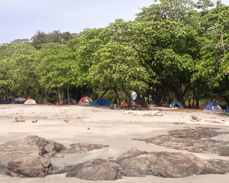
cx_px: 156
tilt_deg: +4.0
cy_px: 74
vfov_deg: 26.2
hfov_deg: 32.2
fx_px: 393
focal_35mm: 58
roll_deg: -1.0
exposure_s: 1/2208
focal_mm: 4.28
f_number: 2.4
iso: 50
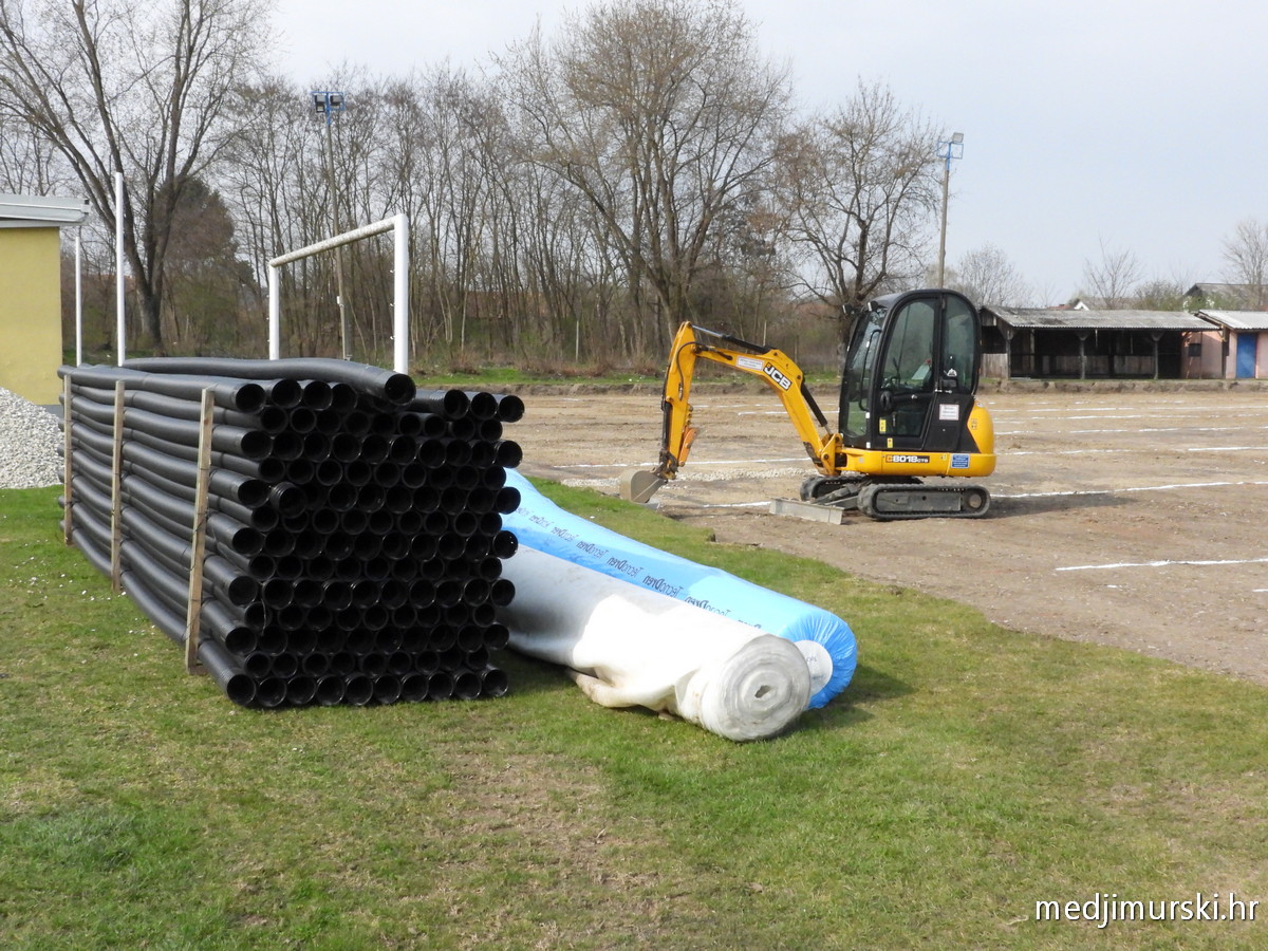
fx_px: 1502
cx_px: 634
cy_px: 476
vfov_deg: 35.1
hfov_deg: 45.8
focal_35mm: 41
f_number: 6.3
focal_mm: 7.4
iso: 800
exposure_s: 1/1600
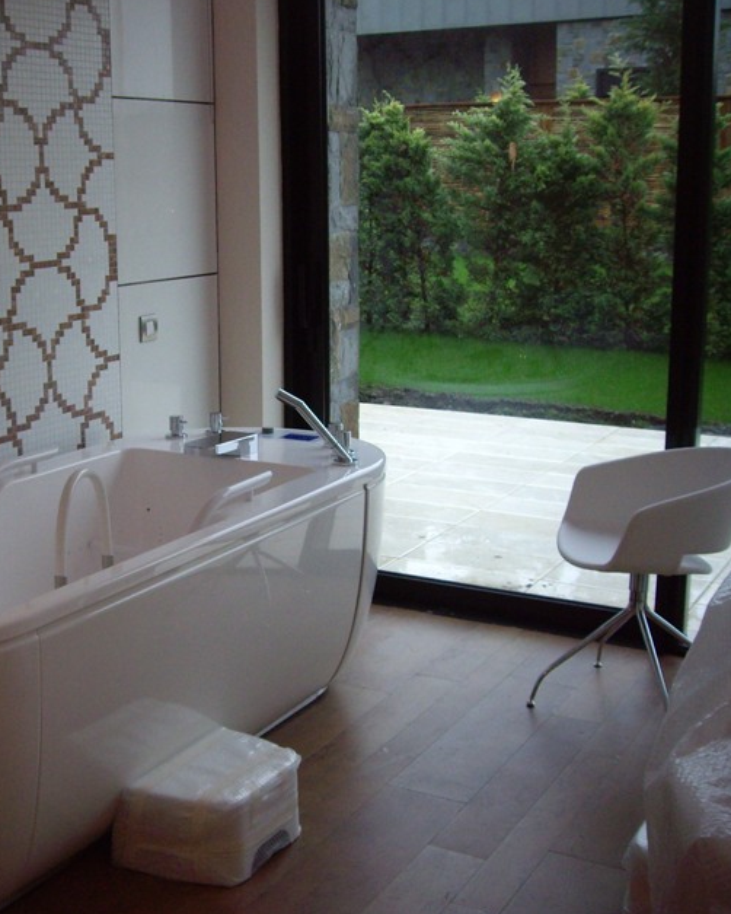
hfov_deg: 29.7
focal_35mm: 50
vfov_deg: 37.3
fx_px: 1352
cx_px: 162
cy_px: 458
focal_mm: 6.2
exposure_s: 1/60
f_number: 2.7
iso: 200
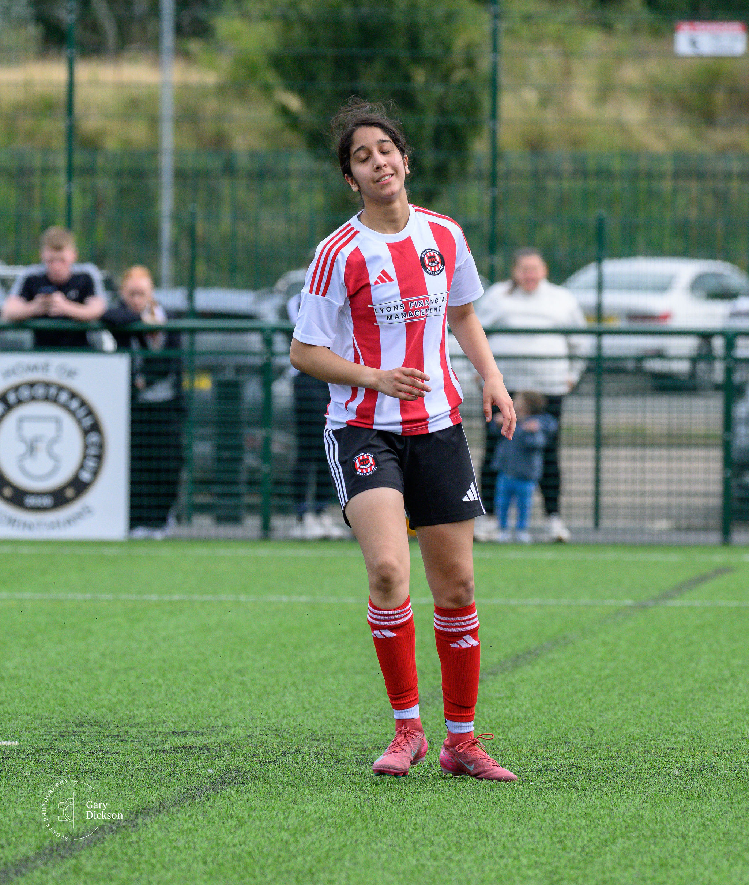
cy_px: 433
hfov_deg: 3.4
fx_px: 12519
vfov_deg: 4.0
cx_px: 525
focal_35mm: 467
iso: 1100
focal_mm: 240
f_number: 5
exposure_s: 1/2000
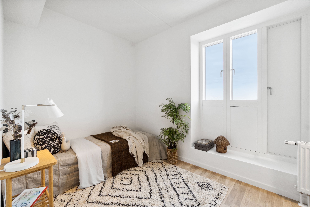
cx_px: 155
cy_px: 104
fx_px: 129
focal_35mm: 15
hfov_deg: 100.4
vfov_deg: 77.3
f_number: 8
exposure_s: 1/25
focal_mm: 10
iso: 500
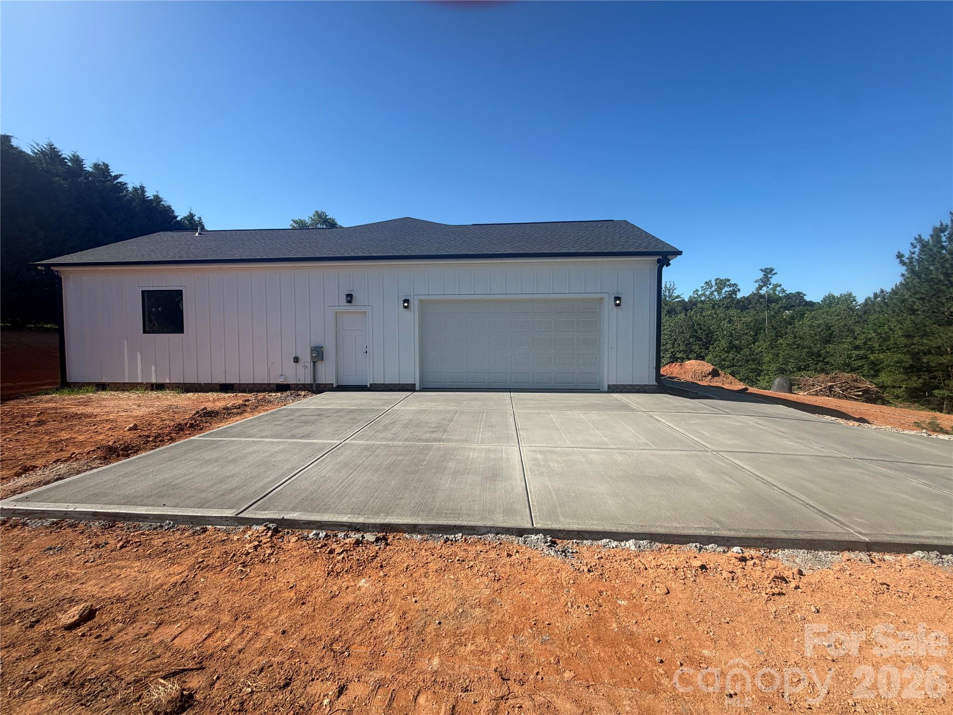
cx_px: 476
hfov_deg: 102.1
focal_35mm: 14
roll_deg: -0.6
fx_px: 385
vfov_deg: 85.7
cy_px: 358
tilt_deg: -2.1
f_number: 2.2
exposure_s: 1/770
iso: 25
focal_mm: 2.22
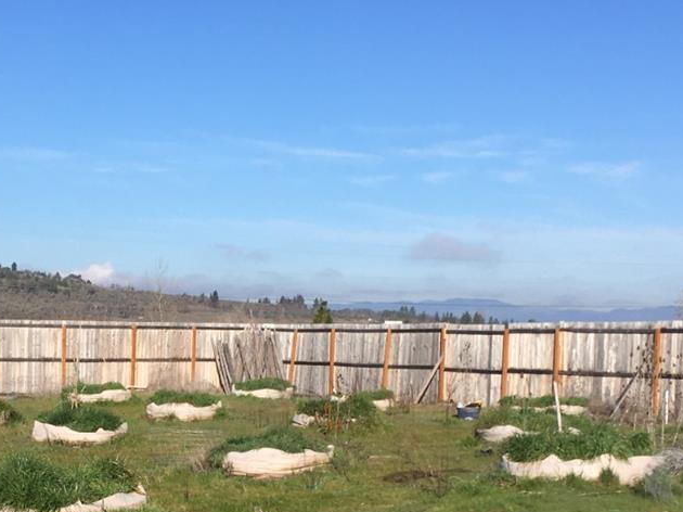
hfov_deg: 27.9
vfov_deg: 21.0
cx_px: 192
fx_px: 1361
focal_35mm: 69
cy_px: 435
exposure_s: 1/1637
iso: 25
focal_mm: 4.15
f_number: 2.2
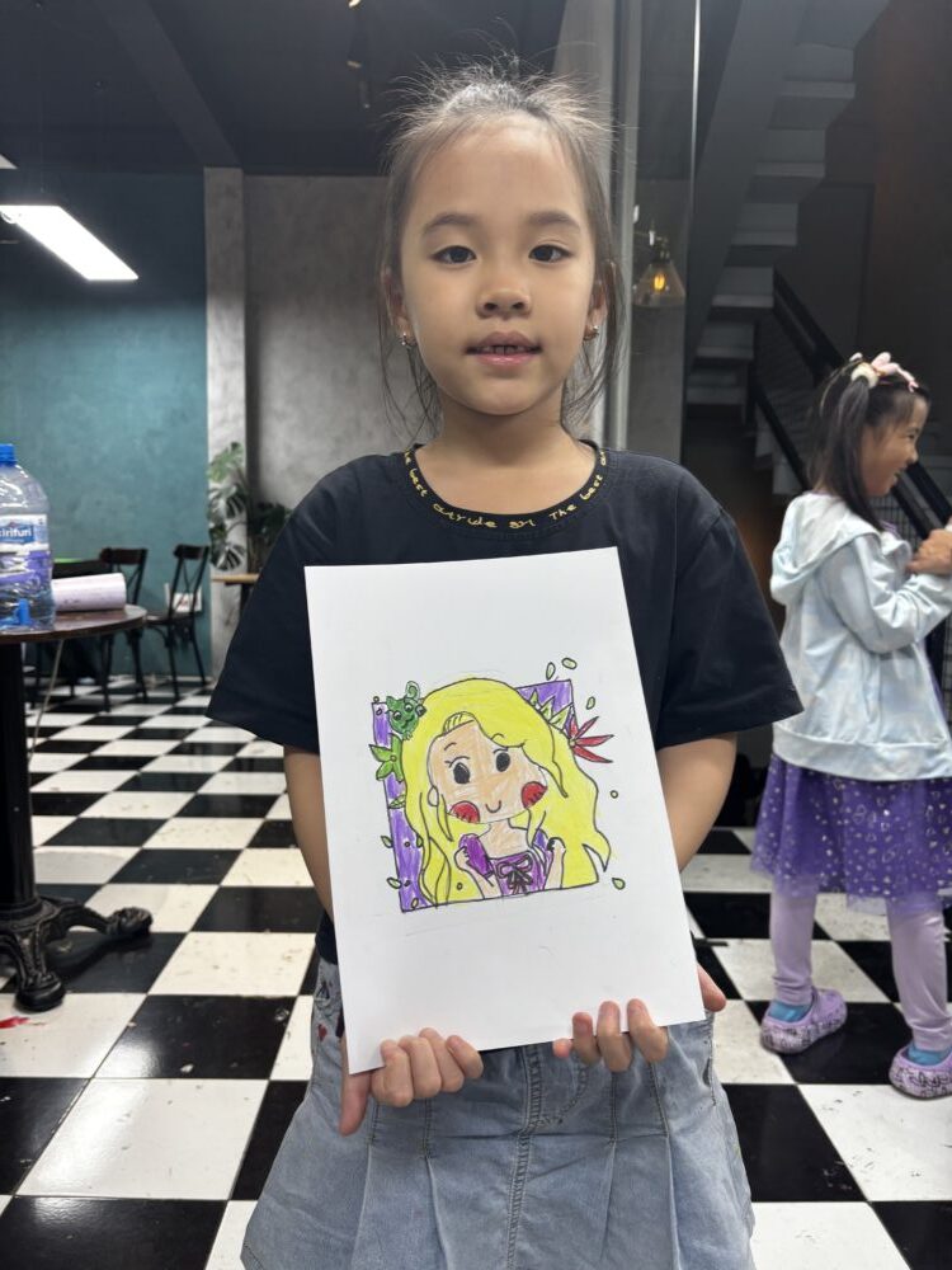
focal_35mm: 26
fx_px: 953
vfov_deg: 67.3
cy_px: 635
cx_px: 476
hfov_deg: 53.1
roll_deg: -0.7
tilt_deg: -4.9
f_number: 1.6
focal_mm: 5.96
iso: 125
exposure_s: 1/100
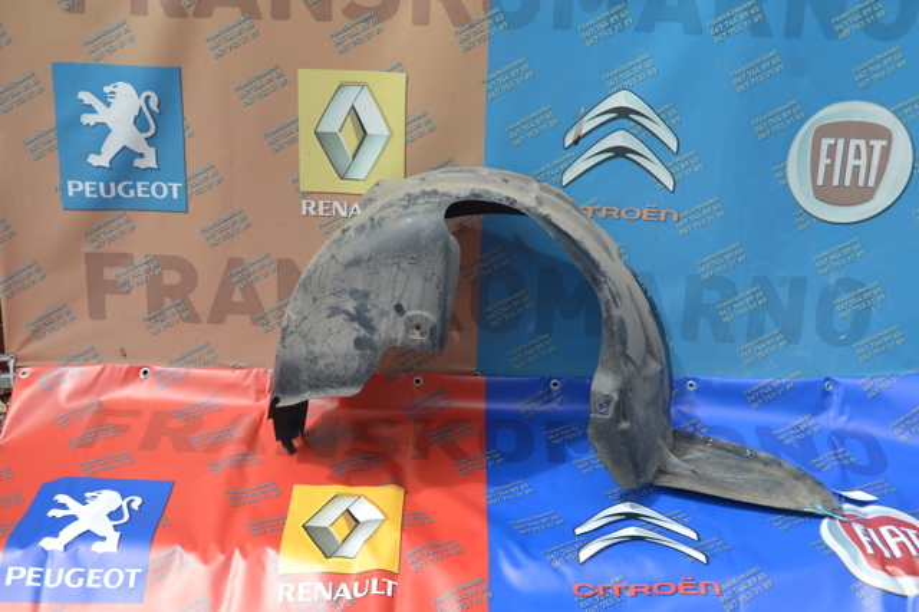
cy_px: 306
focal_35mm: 45
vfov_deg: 29.8
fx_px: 1148
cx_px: 460
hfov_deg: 43.6
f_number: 7.1
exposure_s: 1/200
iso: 100
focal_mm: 30
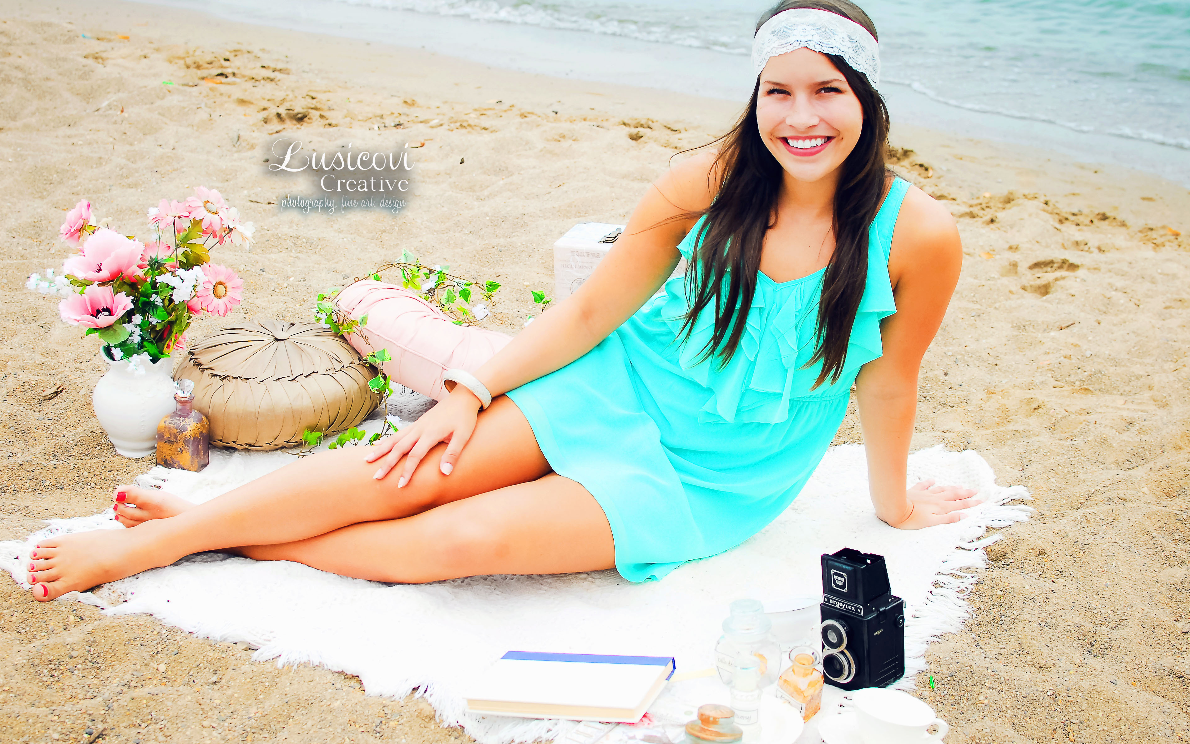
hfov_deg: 37.2
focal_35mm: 55
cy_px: 354
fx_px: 1768
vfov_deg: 23.8
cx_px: 596
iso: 400
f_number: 4.5
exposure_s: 1/1250
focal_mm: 35
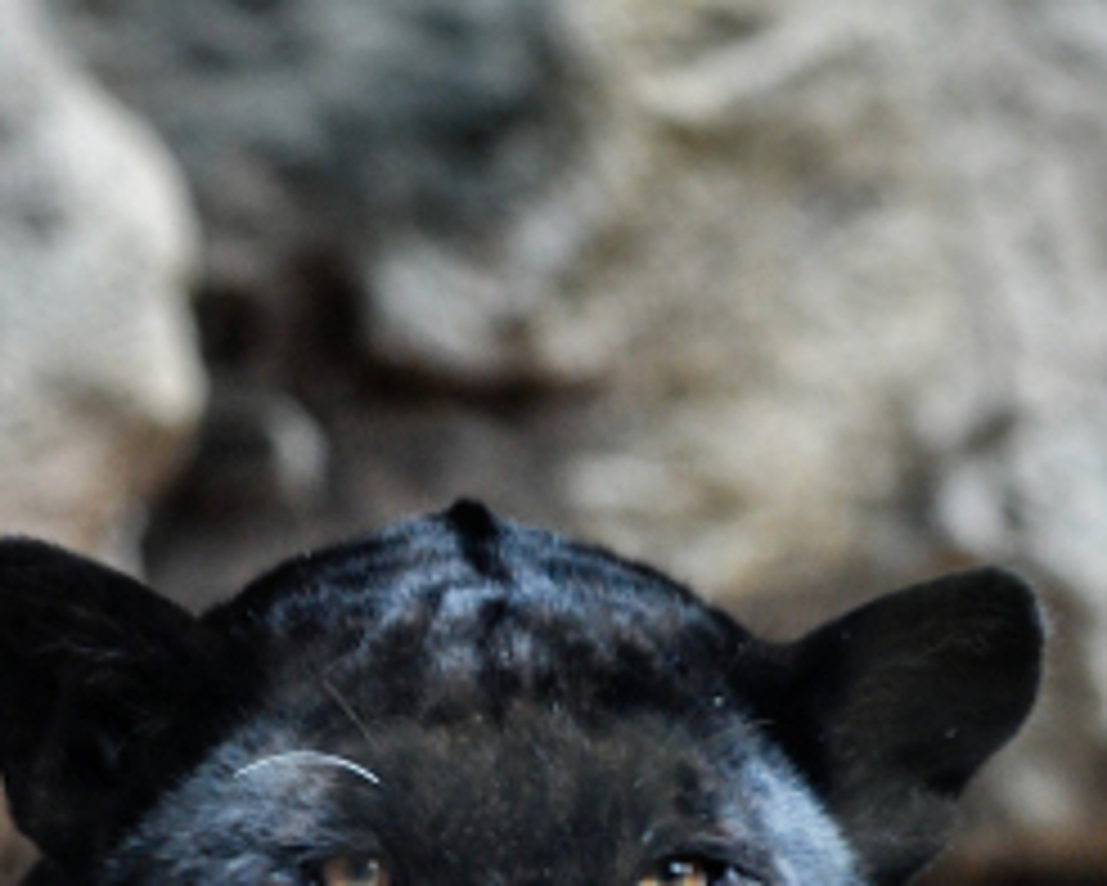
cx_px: 810
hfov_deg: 1.9
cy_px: 1399
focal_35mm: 1030
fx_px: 33759
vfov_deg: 1.5
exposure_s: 1/60
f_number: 5
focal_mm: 180
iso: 320
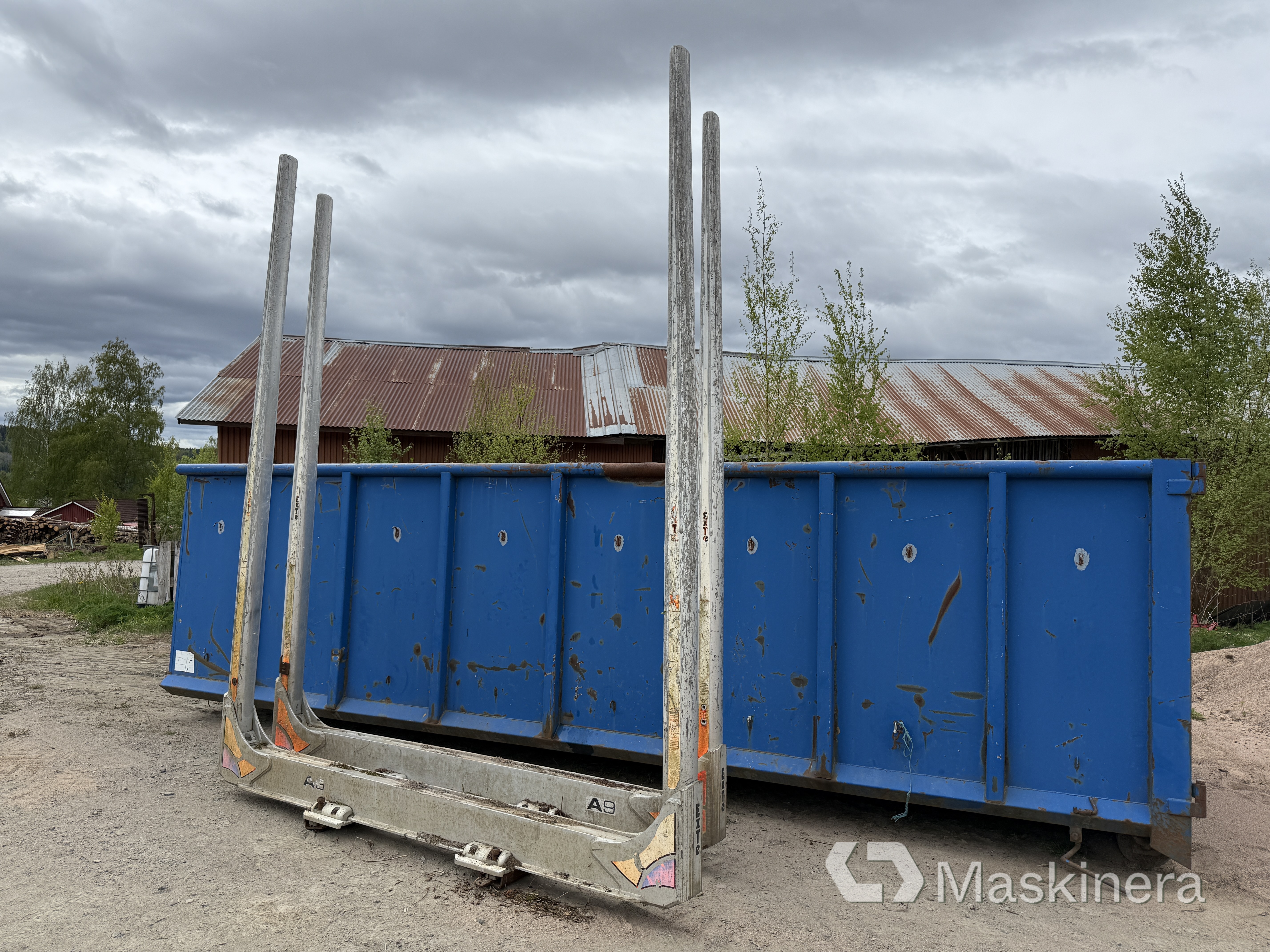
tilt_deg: +2.1
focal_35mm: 24
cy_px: 476
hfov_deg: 71.6
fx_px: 881
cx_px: 635
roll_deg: -2.4
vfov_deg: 56.8
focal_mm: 6.76
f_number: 1.78
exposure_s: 1/6711
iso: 80
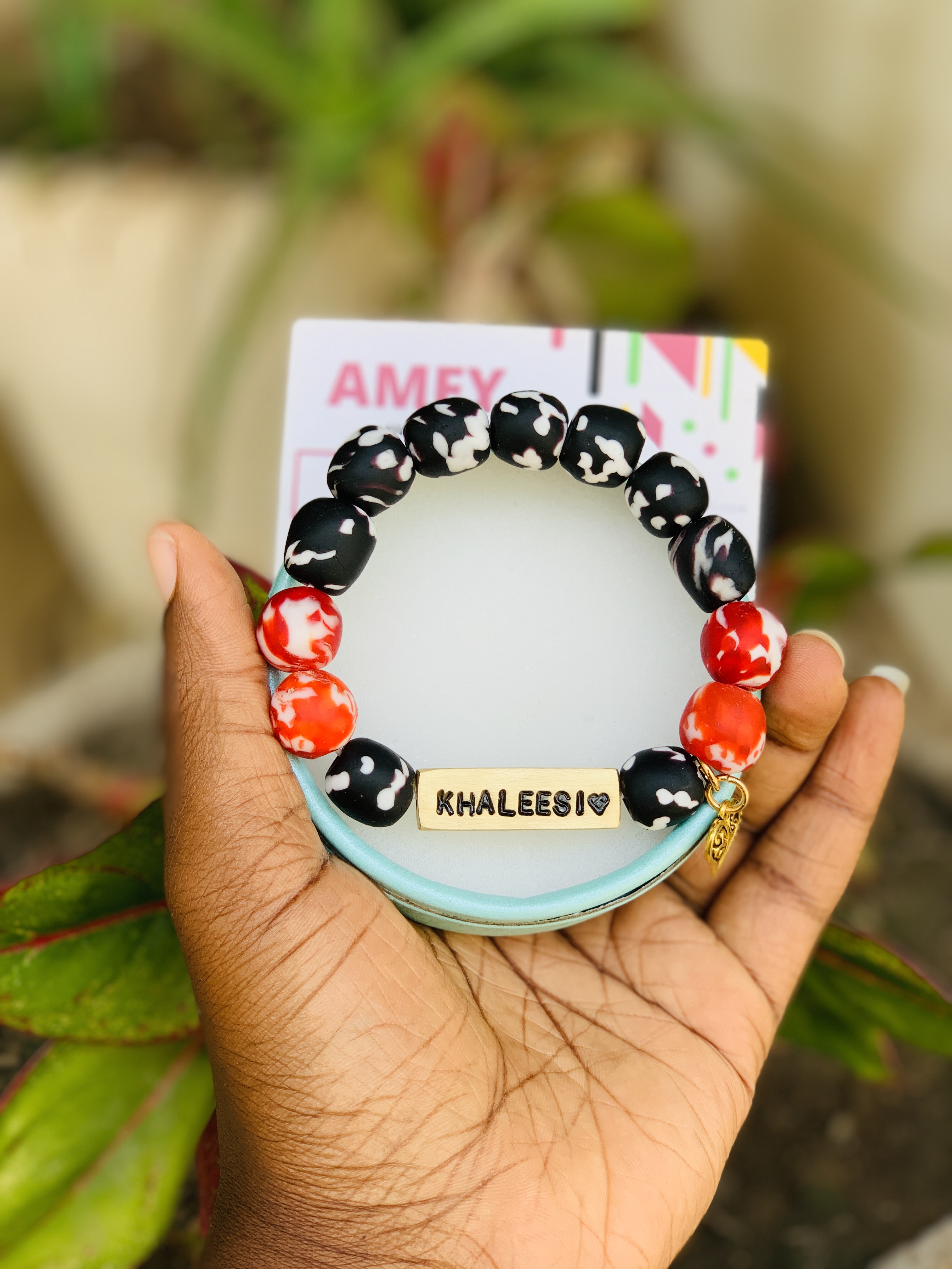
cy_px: 634
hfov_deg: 28.0
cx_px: 476
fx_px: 1907
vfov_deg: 36.8
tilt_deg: -32.5
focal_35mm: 52
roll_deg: +0.2
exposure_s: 1/122
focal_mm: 6
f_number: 2.4
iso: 20
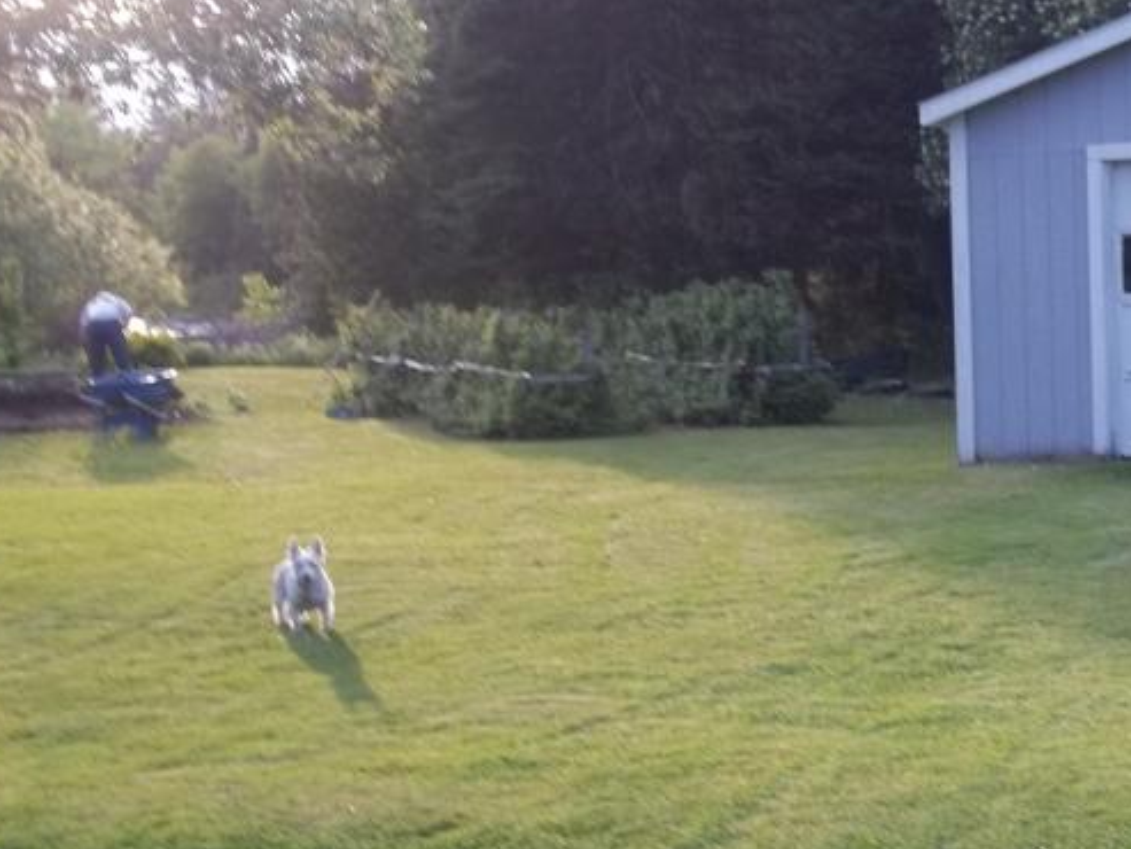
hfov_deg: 23.2
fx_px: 2647
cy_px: 344
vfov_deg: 18.2
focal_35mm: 81
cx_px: 1106
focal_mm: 7.1
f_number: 3.2
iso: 80
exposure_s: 1/60
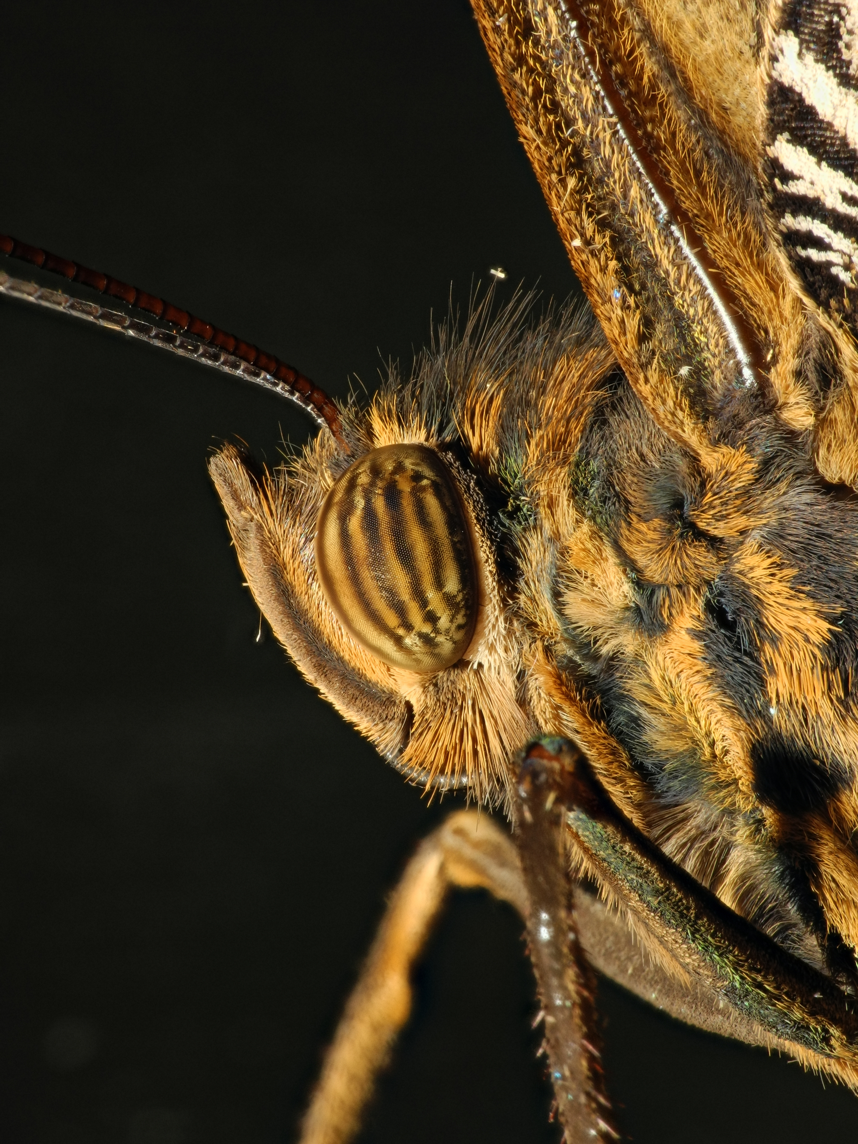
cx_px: 429
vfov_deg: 9.9
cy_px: 572
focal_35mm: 200
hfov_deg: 7.4
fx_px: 6610
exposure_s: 1/200
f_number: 8
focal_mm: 42.6
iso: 100
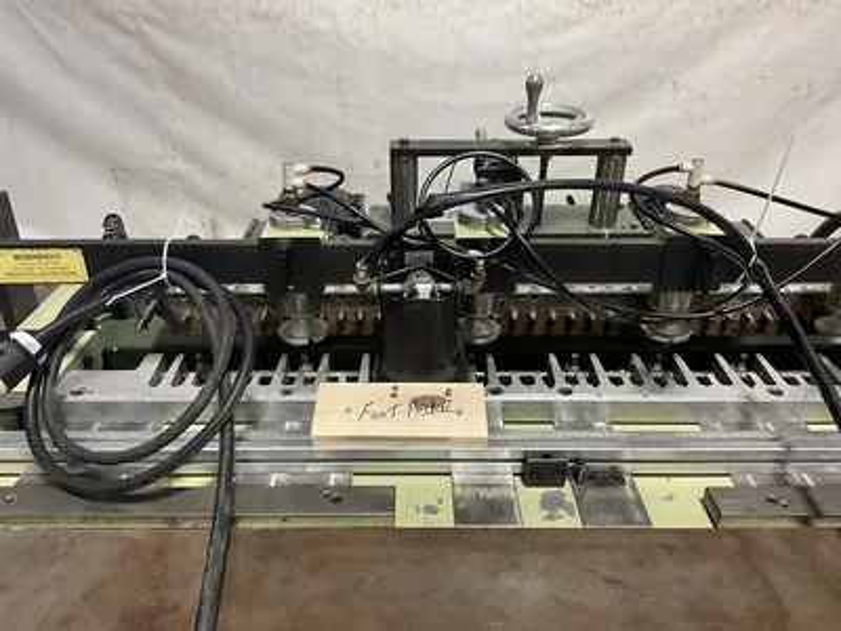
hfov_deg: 61.7
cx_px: 420
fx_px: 705
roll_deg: +0.4
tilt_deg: -28.5
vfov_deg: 48.2
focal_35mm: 29
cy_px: 316
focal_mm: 3
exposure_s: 1/60
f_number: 1.8
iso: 160
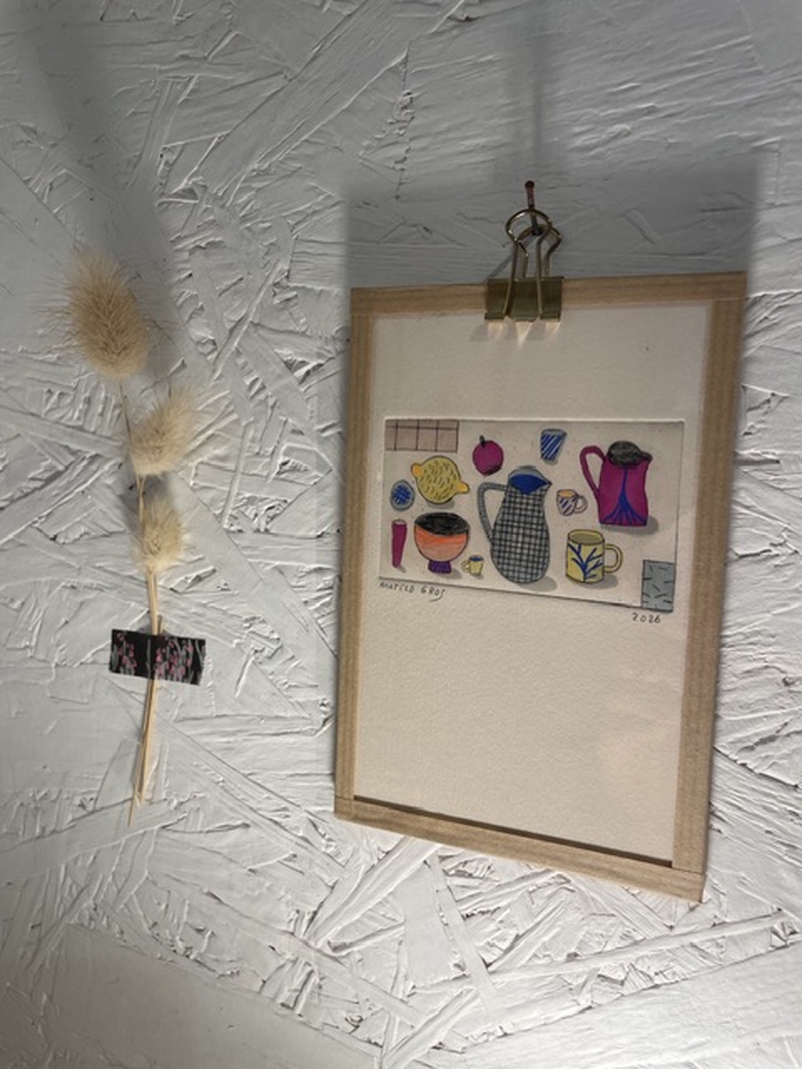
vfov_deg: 67.3
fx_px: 803
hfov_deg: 53.1
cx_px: 401
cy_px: 534
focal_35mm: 26
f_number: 1.6
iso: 64
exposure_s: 1/100
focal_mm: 4.2
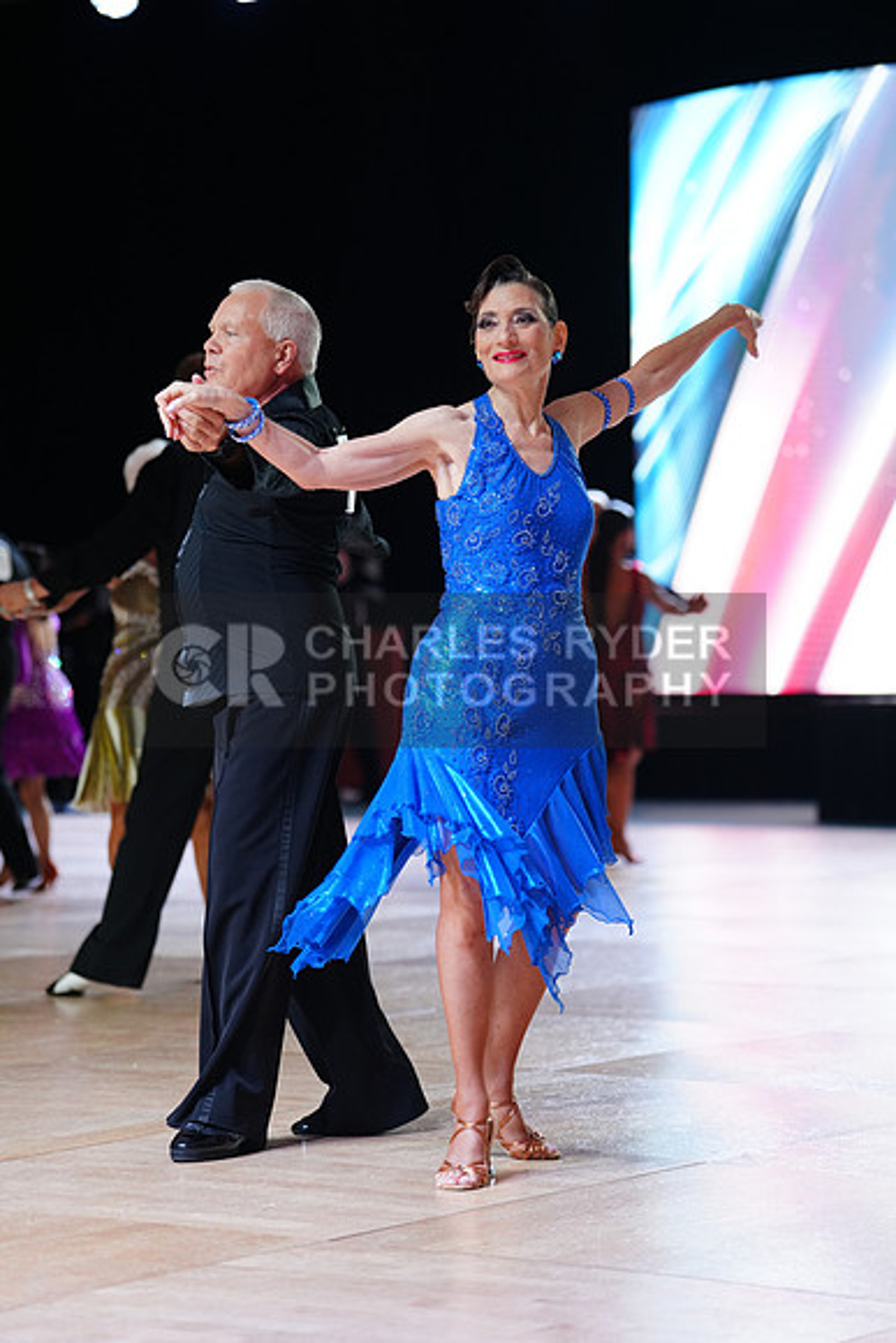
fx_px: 3843
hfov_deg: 13.3
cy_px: 672
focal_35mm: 103
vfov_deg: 19.8
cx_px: 448
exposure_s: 1/400
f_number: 2.8
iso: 800
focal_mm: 103
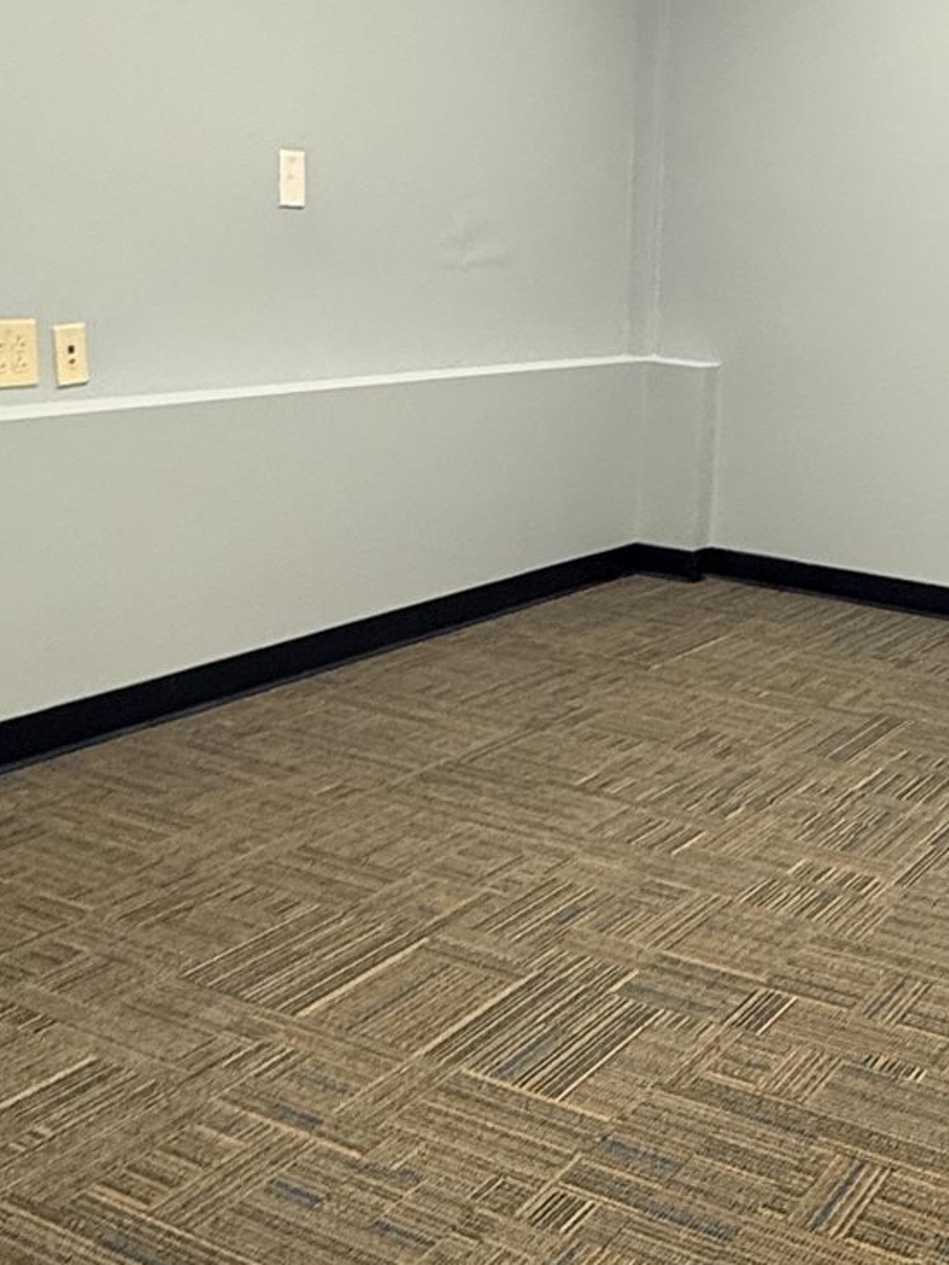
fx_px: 1608
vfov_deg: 42.9
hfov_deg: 31.7
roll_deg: -3.8
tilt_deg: -13.4
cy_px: 580
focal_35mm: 44
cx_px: 802
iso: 200
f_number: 2.2
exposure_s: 1/60
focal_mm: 2.22
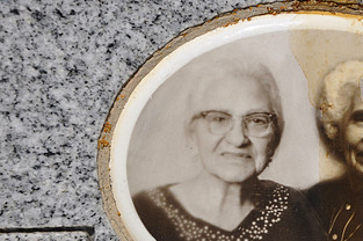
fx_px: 2940
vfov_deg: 4.7
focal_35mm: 292
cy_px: 174
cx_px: 310
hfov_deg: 7.1
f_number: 9
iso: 200
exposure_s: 1/320
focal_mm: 105
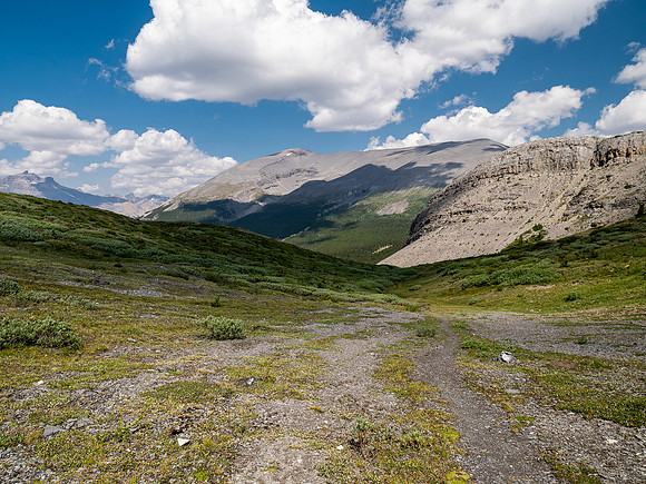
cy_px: 242
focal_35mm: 24
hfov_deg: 71.6
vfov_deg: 56.8
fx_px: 448
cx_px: 323
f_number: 8
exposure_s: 1/200
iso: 200
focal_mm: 12
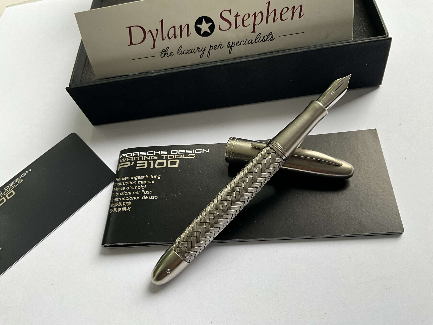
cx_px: 216
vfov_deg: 48.2
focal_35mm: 29
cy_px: 162
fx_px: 363
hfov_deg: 61.7
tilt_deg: -55.8
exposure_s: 1/122
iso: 32
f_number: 1.8
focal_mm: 3
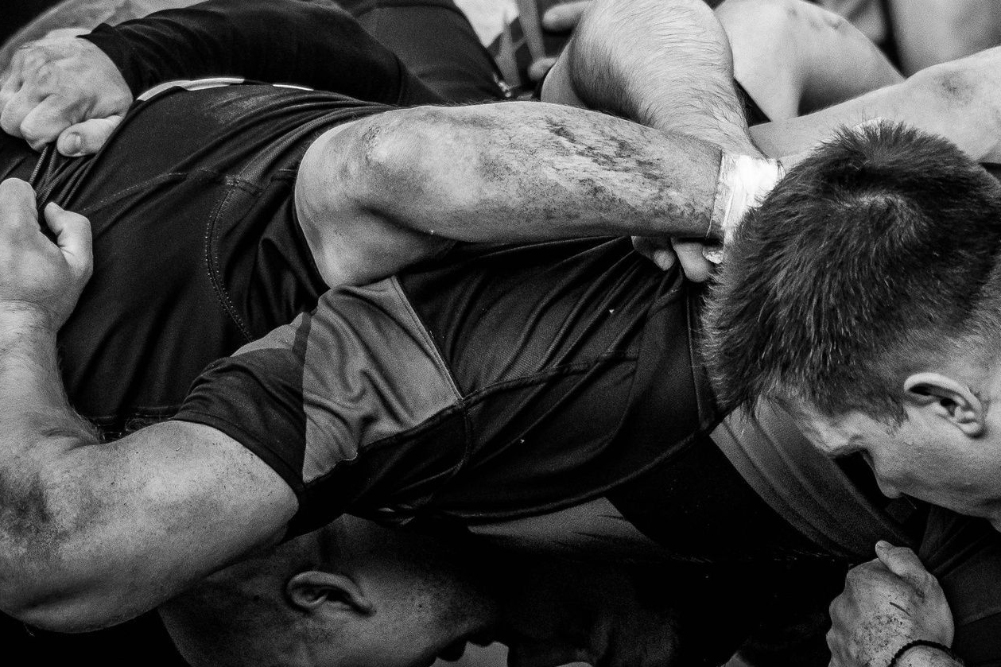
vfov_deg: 1.4
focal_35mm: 957
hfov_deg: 2.2
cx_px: 591
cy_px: 288
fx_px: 26605
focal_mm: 400
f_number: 5.6
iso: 1600
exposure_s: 1/800
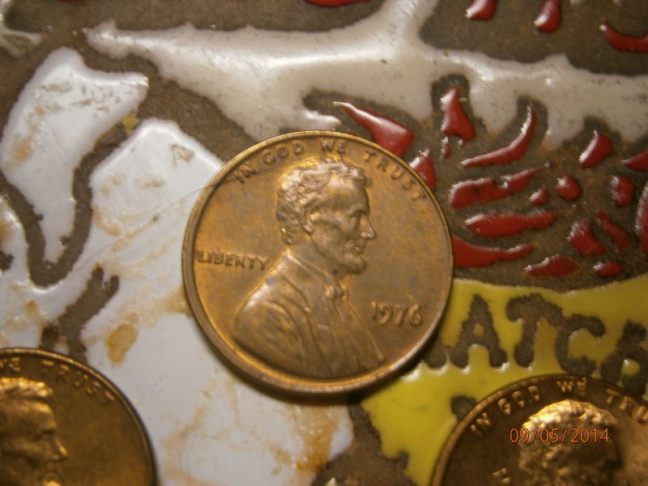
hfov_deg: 40.4
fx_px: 880
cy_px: 243
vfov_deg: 30.9
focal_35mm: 47
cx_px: 324
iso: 125
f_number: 3.4
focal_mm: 8.3
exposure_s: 1/10
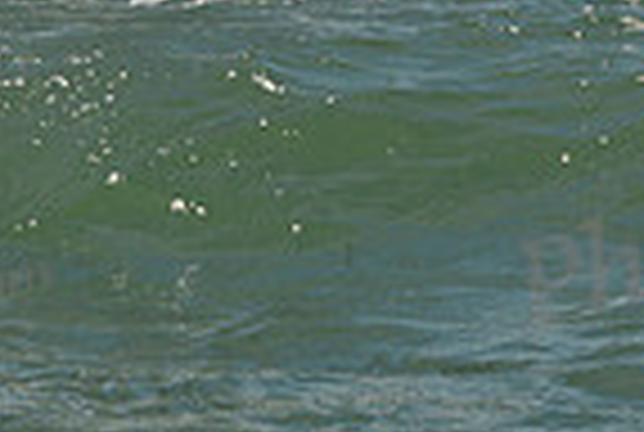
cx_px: 288
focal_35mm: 283
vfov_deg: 4.8
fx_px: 5073
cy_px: -416
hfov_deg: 7.3
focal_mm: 70
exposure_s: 1/800
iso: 320
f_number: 13
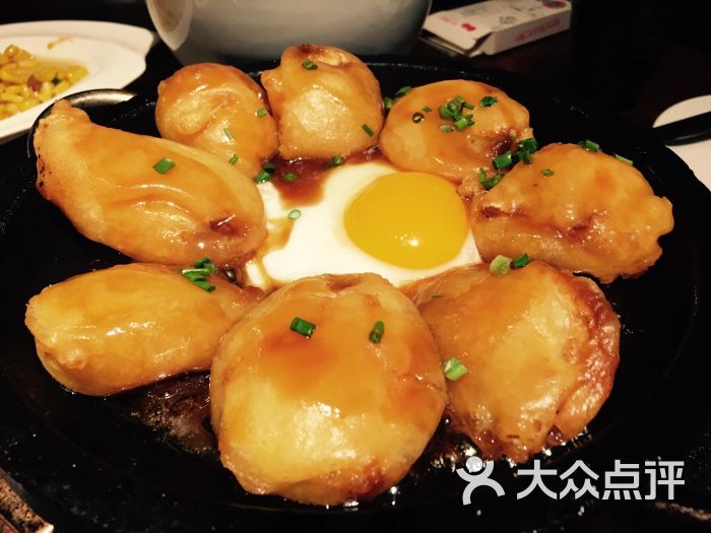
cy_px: 266
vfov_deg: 48.2
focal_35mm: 29
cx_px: 356
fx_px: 596
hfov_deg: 61.7
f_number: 2.2
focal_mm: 4.15
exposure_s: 1/17
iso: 40
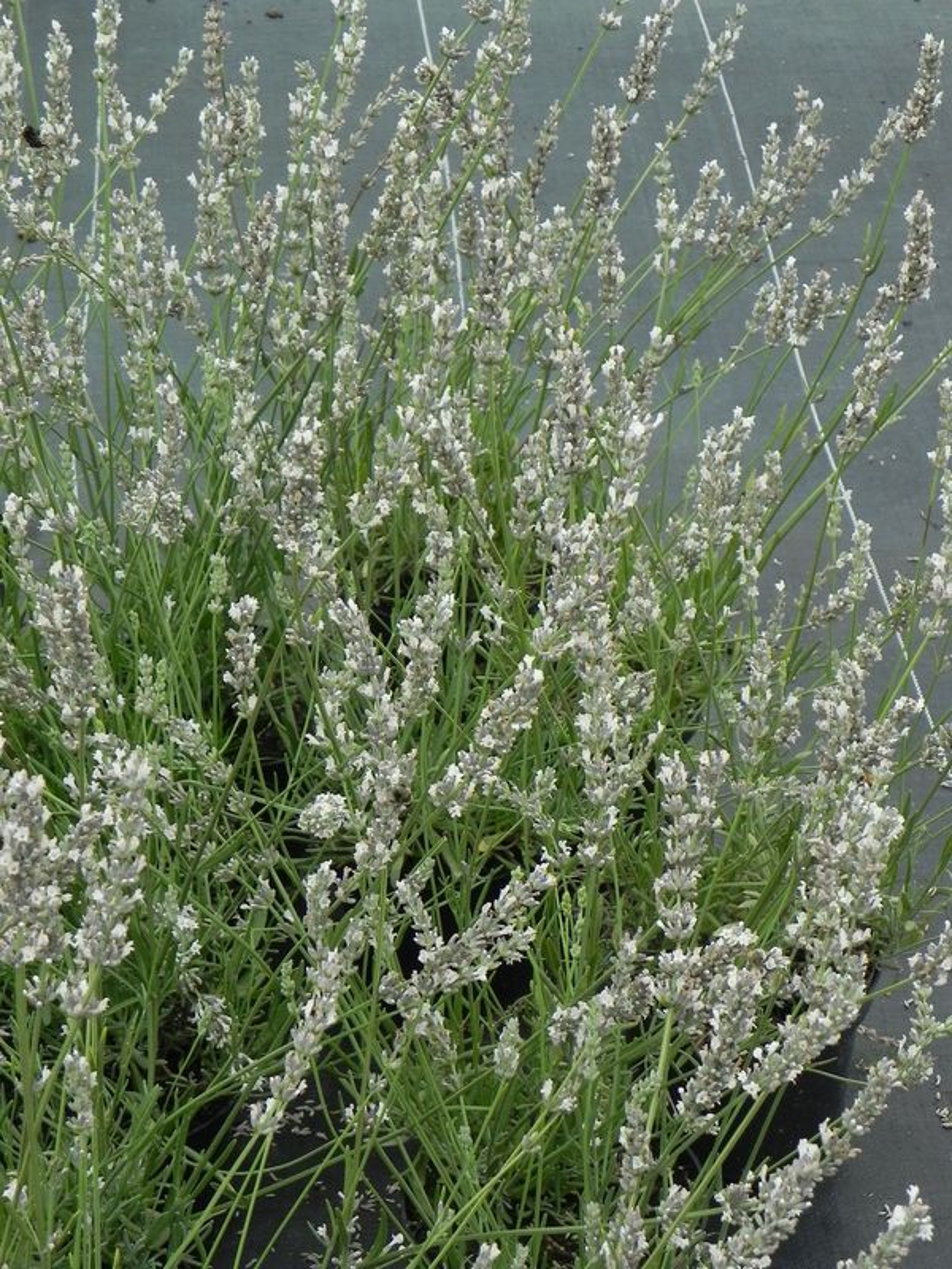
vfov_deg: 20.7
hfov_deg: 15.6
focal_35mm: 95
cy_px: 634
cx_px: 476
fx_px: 3484
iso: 160
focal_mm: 16.9
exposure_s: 1/400
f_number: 4.5
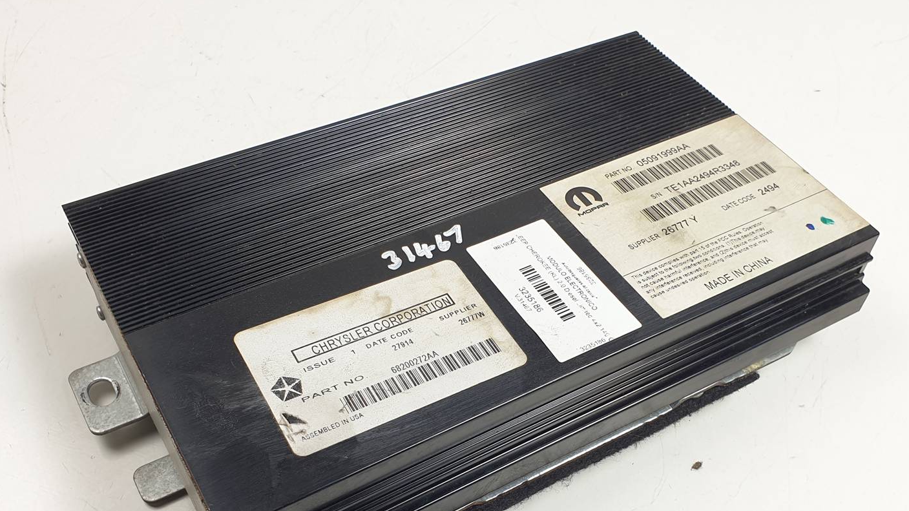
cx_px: 452
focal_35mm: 29
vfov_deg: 39.7
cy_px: 342
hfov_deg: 66.1
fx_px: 699
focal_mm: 4.3
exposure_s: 1/127
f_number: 2.4
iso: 50
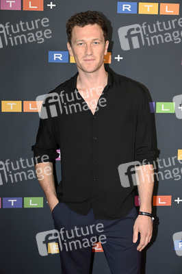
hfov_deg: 24.2
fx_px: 425
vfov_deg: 35.7
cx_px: 91
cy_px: 137
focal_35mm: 56
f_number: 6.3
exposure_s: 1/125
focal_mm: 56
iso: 500
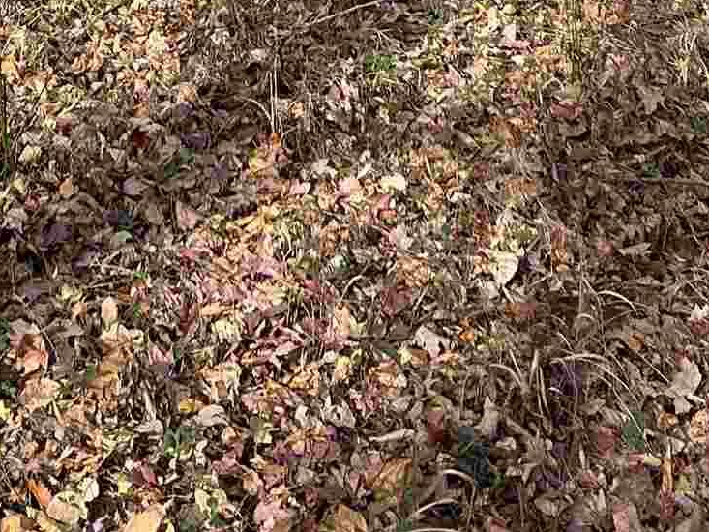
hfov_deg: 18.0
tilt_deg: +0.1
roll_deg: -0.1
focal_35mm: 109
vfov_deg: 11.9
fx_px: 2233
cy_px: -579
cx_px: 257
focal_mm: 5.7
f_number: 1.5
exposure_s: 1/484
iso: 50
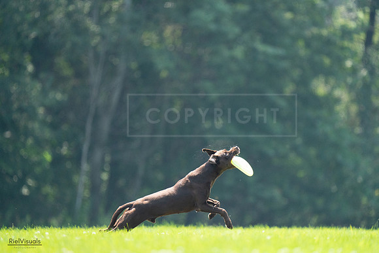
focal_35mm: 600
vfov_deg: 2.3
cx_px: 190
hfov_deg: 3.4
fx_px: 6318
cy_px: 126
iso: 5000
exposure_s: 1/4000
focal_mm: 600
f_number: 6.3
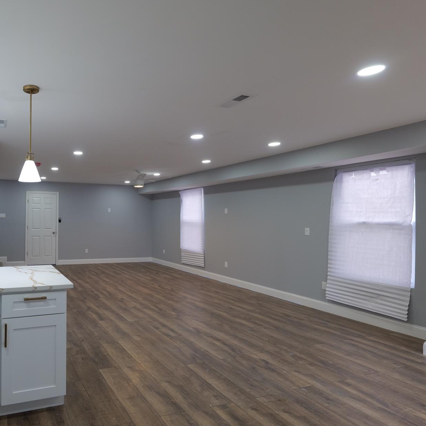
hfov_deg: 65.4
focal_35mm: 21
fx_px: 292
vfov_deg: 72.1
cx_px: 83
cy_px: 214
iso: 800
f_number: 8
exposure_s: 1/30
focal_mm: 15
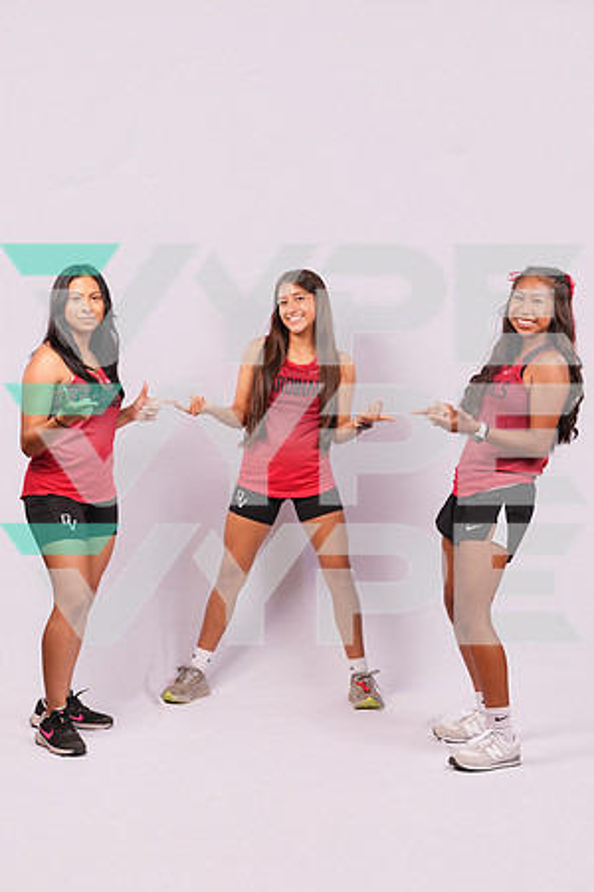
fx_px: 1732
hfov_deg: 19.5
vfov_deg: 28.8
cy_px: 446
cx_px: 297
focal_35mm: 70
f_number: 6.3
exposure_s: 1/200
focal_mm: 70
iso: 200
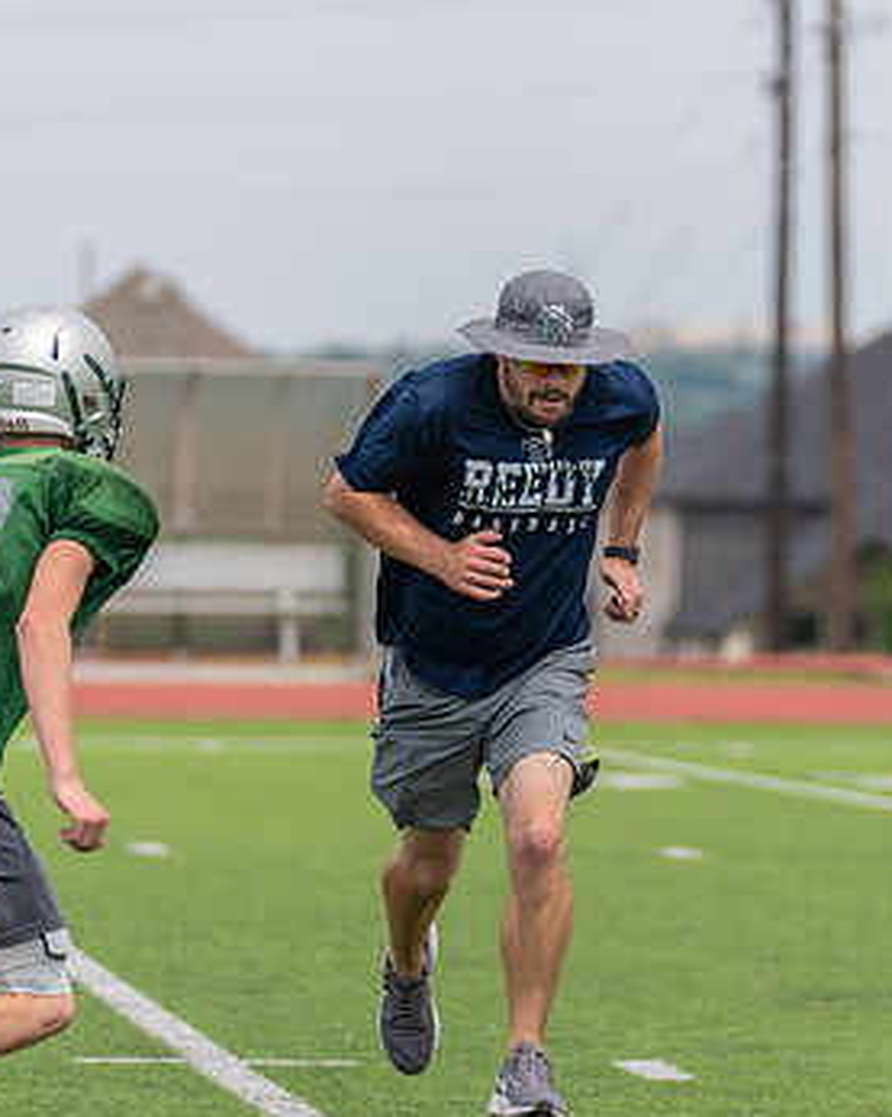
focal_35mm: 305
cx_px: 507
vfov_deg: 6.3
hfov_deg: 5.1
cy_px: 649
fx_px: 10078
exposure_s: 1/1250
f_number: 3.2
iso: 100
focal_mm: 154
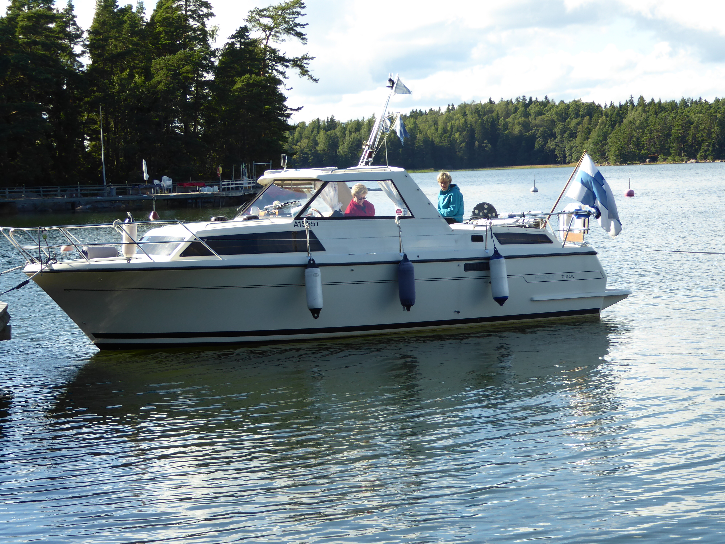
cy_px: 272
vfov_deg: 17.4
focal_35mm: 85
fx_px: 1780
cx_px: 362
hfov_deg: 23.0
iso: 80
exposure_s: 1/200
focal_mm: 14.1
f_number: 4.7
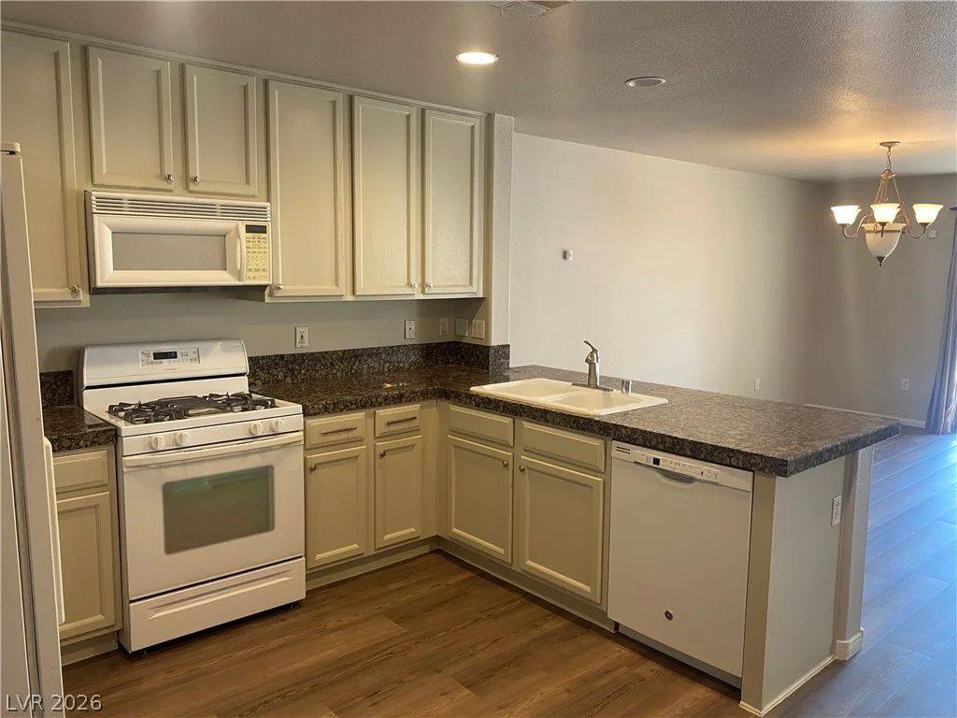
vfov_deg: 53.1
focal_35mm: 26
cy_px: 359
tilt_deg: -7.1
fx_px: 719
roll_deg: -0.6
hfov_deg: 67.3
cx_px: 478
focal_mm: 4.25
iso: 100
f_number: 1.8
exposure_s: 1/60
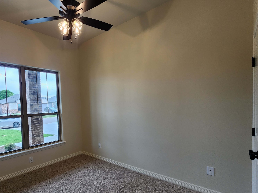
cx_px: 88
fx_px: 134
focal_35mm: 18
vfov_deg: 71.1
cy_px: 111
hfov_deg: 85.0
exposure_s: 1/120
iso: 80
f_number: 2.2
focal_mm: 2.2
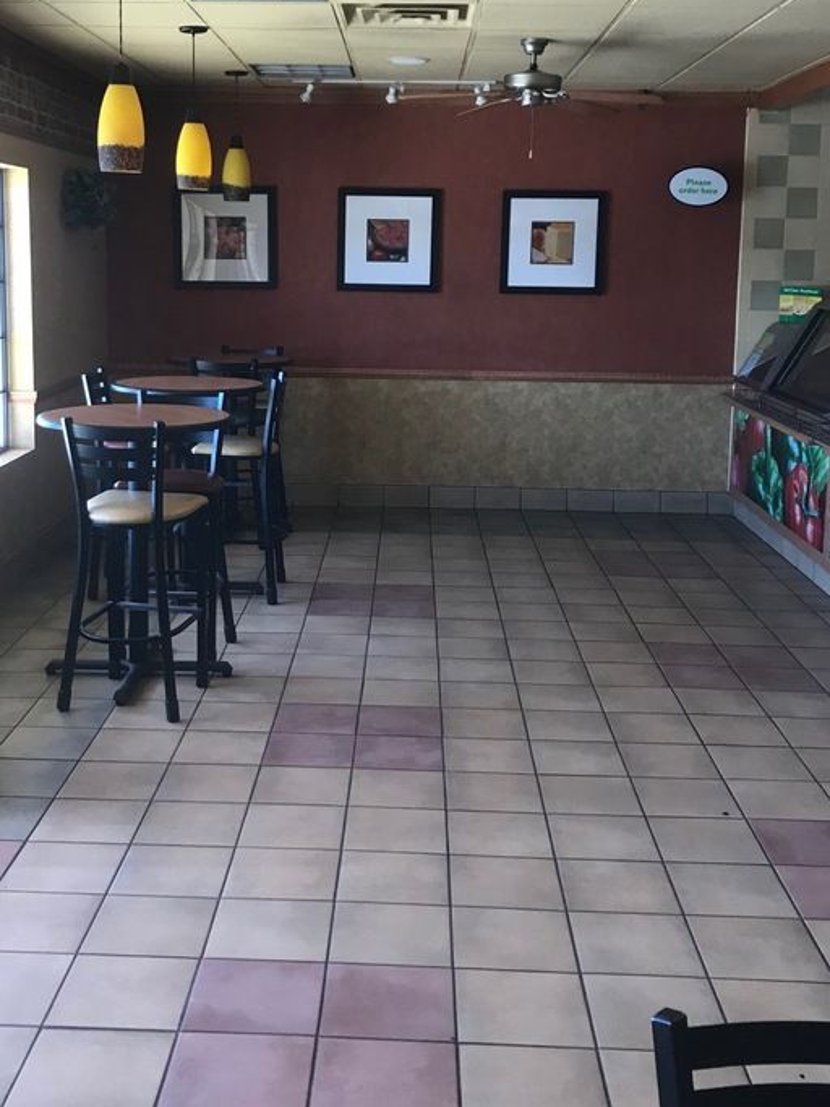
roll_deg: -0.7
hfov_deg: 35.0
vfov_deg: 45.5
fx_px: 1311
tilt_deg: -6.9
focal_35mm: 41
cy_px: 441
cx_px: 349
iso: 25
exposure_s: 1/30
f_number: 1.8
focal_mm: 3.99
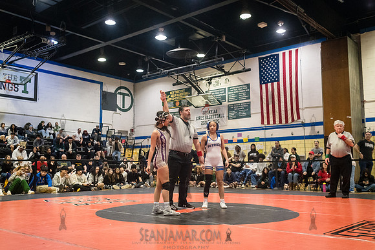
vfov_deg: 37.2
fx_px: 371
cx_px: 188
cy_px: 125
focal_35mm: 36
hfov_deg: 53.6
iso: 8000
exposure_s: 1/400
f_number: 4
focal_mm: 35
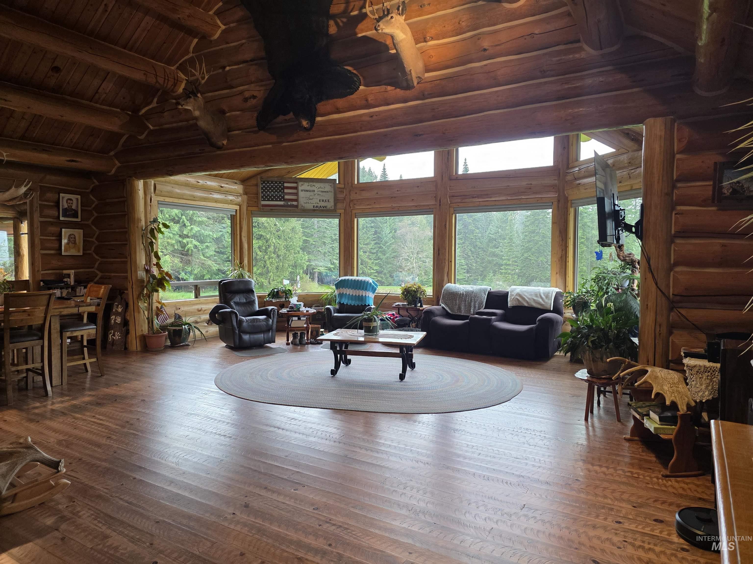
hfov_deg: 73.9
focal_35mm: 23
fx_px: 500
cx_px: 376
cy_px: 282
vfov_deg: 58.9
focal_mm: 6.3
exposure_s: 1/120
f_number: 1.7
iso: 250
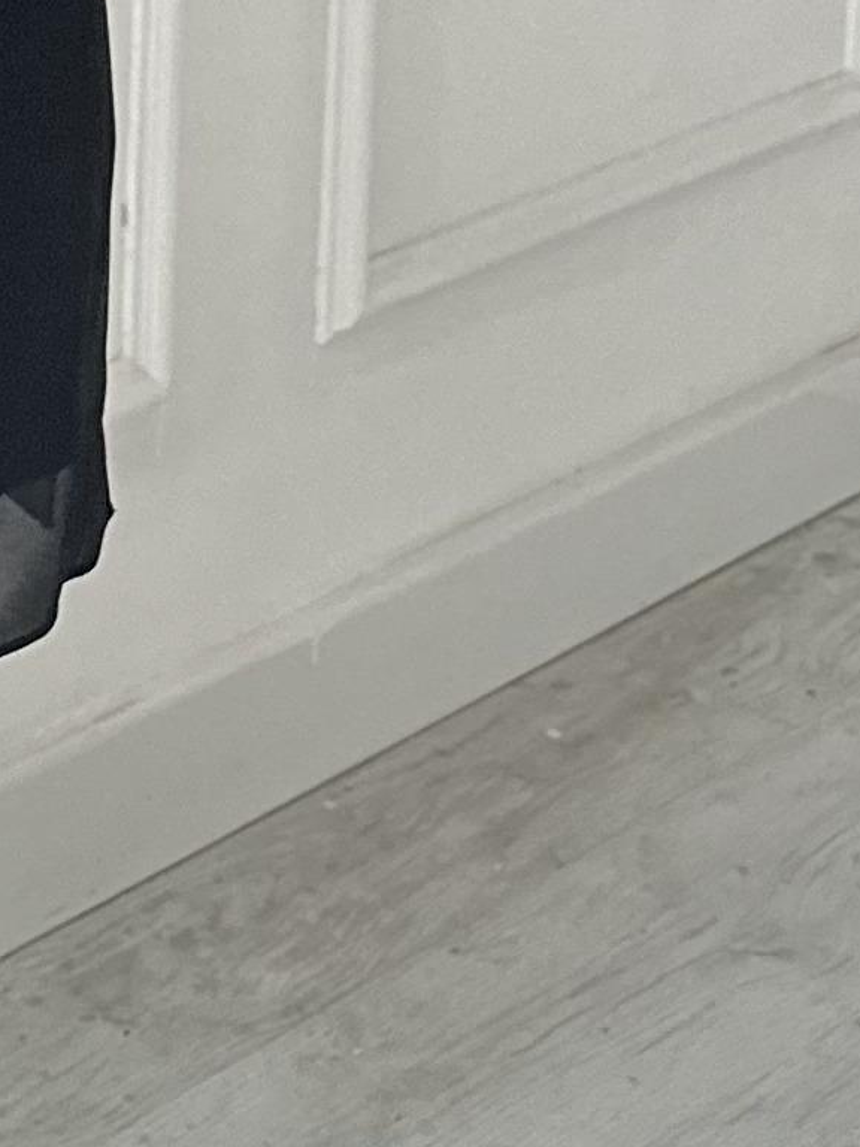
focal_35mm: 126
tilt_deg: -0.9
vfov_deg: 13.6
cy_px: -1075
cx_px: -563
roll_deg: -2.7
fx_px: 4174
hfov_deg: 11.1
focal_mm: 6.86
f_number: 1.78
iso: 320
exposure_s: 1/60
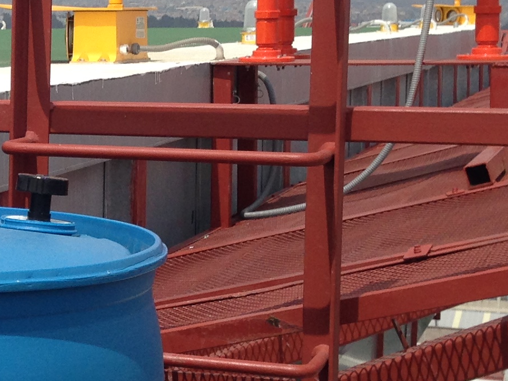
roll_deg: +1.8
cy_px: 157
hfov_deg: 15.7
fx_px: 1732
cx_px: -194
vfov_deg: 12.6
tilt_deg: -4.5
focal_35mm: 118
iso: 50
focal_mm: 4.12
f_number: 2.4
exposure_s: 1/2169
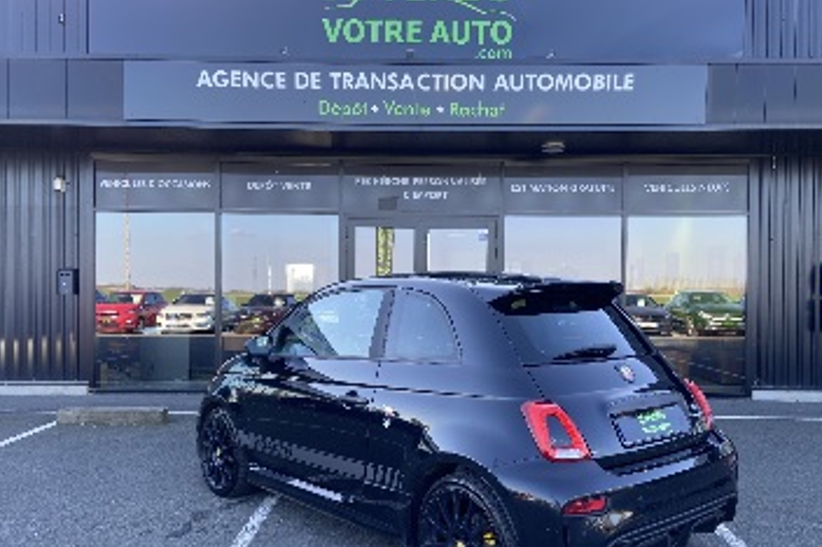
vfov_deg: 40.9
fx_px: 730
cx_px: 432
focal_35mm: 32
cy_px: 318
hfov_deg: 58.7
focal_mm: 4.25
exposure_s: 1/162
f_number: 1.8
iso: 32
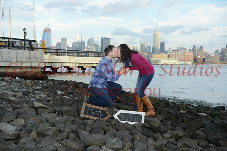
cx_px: 114
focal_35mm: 55
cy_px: 76
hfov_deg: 36.2
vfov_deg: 24.6
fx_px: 347
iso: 400
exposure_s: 1/250
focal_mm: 55
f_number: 9
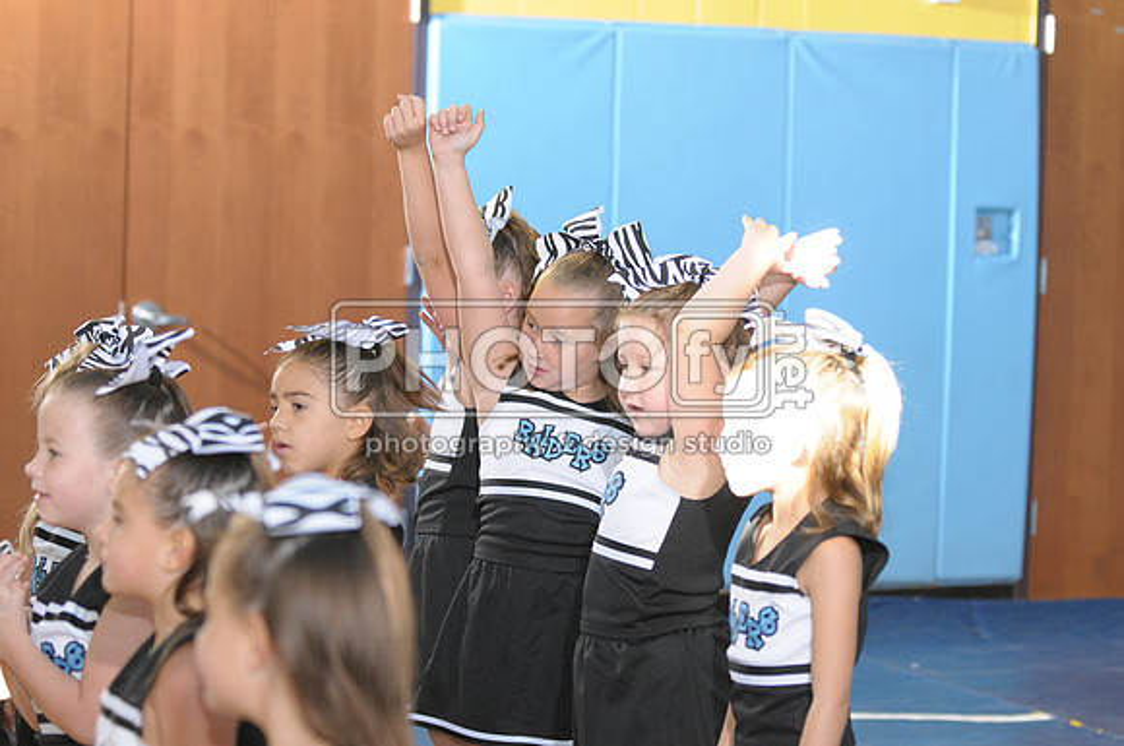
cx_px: 562
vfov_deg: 13.0
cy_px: 373
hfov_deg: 19.5
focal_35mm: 105
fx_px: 3274
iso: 500
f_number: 2.8
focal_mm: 70
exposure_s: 1/125
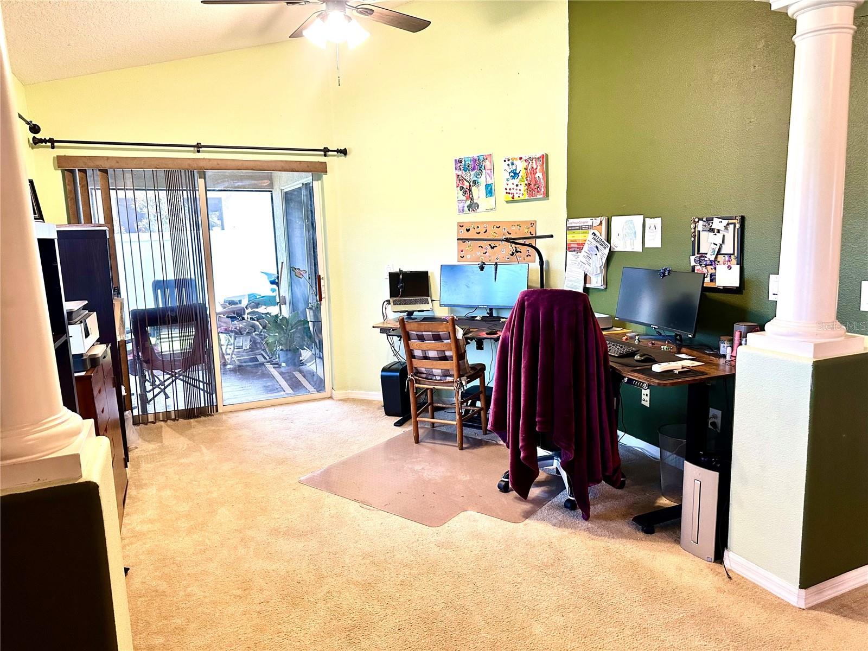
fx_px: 602
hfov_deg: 71.6
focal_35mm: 24
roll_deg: +1.8
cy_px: 326
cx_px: 434
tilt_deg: -8.8
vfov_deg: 56.8
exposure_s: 1/60
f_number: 1.78
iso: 320
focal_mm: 6.86
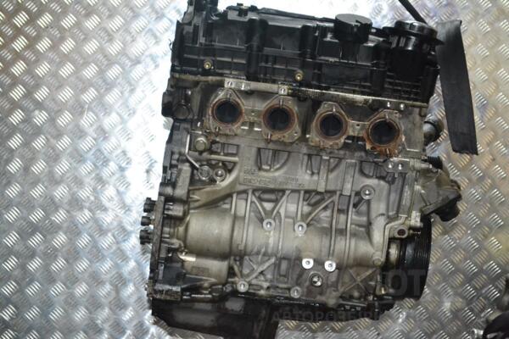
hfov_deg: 28.1
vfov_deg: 18.9
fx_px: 1018
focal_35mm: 72
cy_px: 170
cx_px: 254
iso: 3200
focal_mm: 48
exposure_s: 1/60
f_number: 5.6
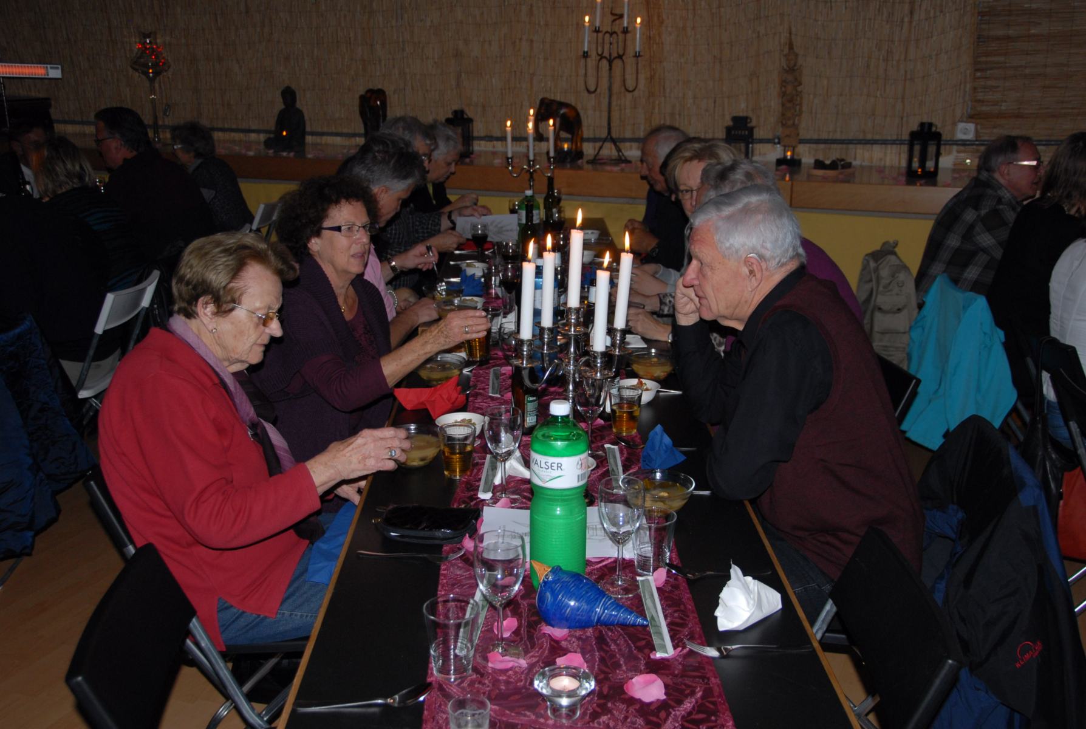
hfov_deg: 53.0
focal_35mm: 36
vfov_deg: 37.0
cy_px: 364
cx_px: 543
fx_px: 1088
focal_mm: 24
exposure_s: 1/60
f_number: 3.8
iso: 320
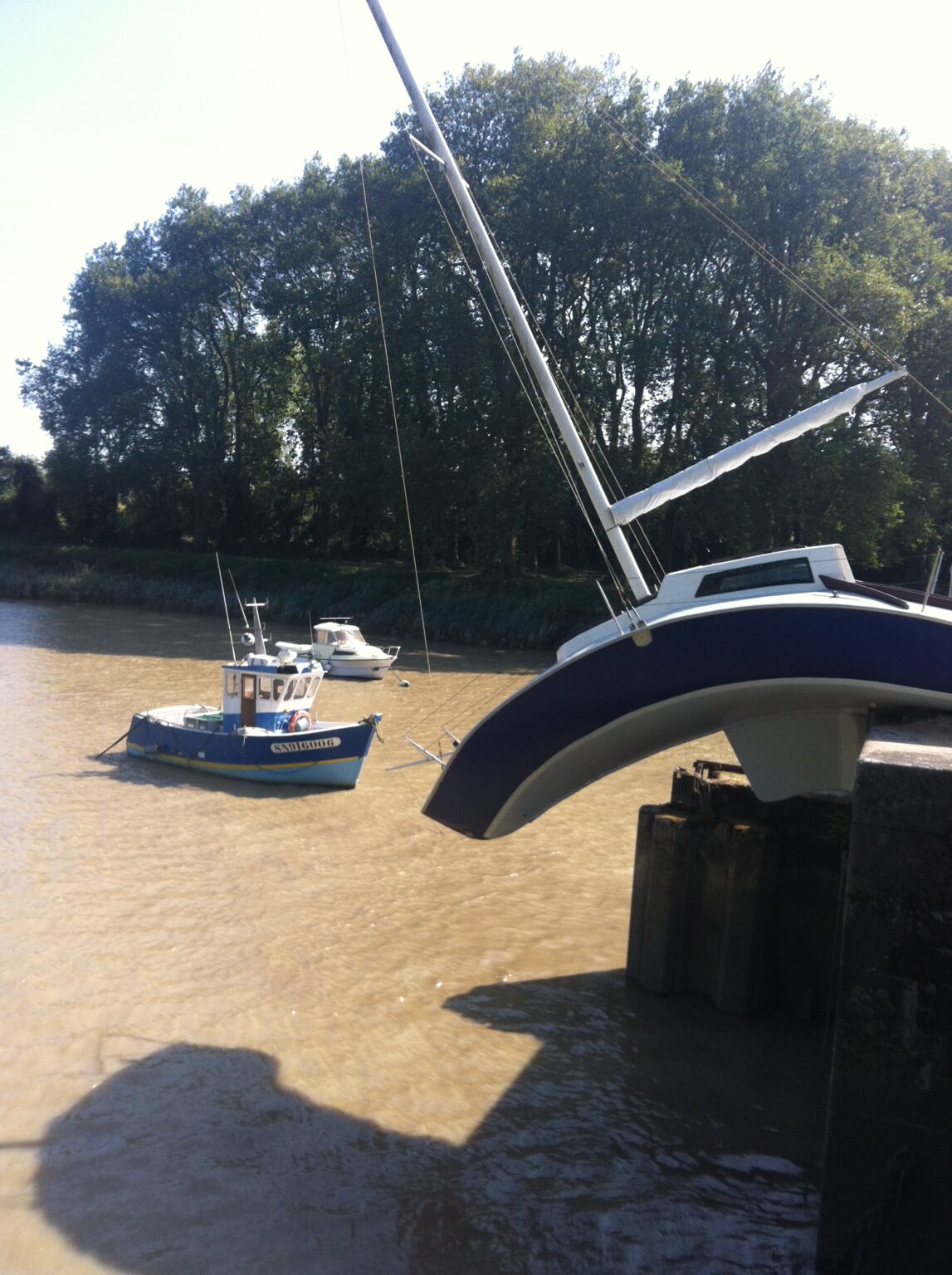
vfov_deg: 52.7
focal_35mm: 35
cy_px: 638
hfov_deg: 40.6
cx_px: 476
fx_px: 1287
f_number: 2.8
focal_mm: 3.85
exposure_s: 1/603
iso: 80
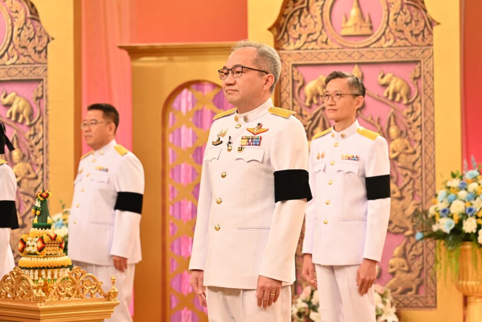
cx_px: 241
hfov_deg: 17.1
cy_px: 161
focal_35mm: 120
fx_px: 1607
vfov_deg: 11.4
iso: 1600
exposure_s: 1/125
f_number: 5
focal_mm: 120
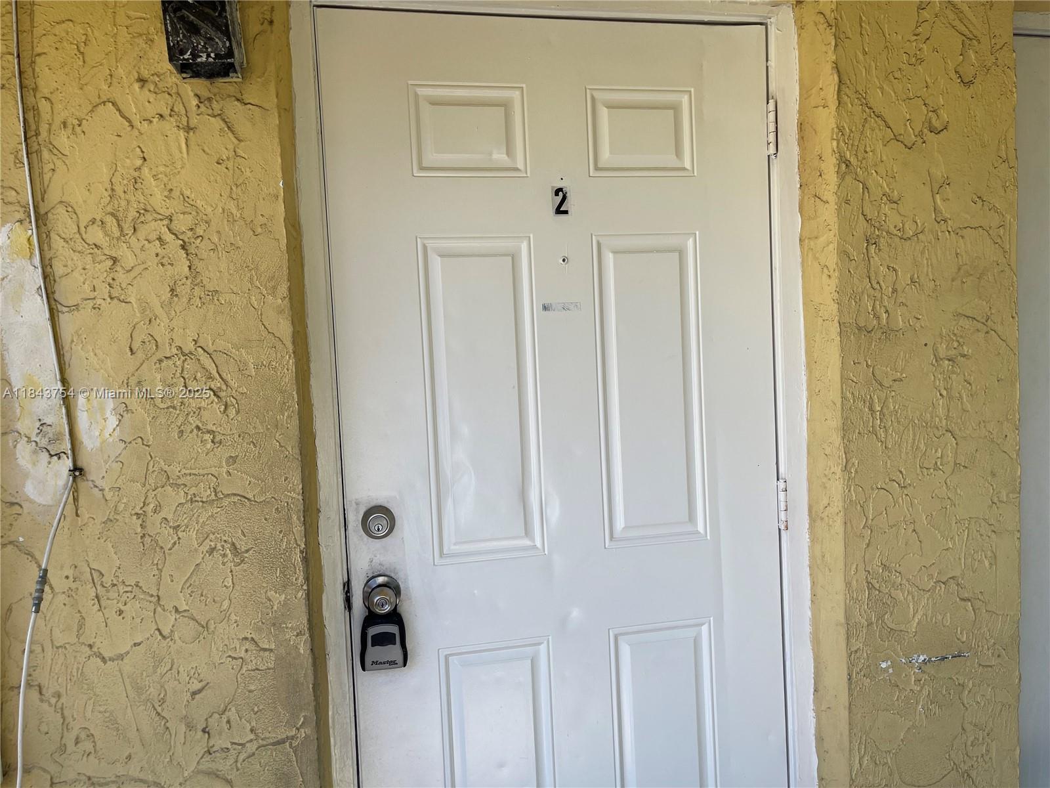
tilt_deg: -3.2
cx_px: 525
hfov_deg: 69.4
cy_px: 394
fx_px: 758
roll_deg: +2.1
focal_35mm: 25
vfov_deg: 54.9
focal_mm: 5.1
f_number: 1.6
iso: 32
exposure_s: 1/556
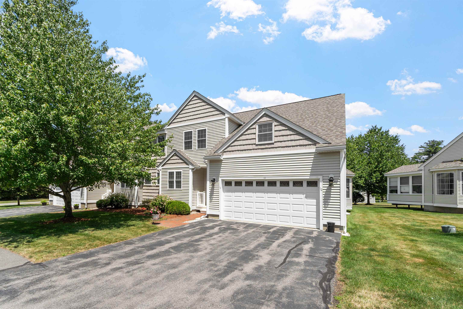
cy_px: 154
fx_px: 193
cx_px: 232
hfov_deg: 100.4
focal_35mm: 15
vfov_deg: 77.3
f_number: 8
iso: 100
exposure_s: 1/320
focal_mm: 10
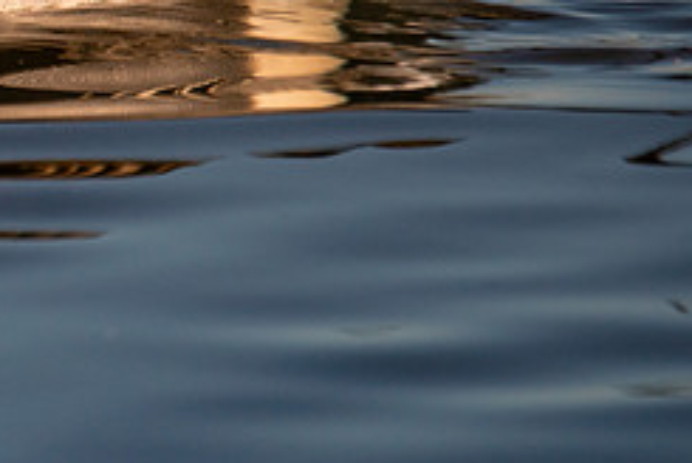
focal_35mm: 2674
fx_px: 51461
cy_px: 35
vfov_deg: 0.5
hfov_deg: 0.8
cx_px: -396
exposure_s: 1/2500
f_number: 6.3
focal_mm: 600
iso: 400
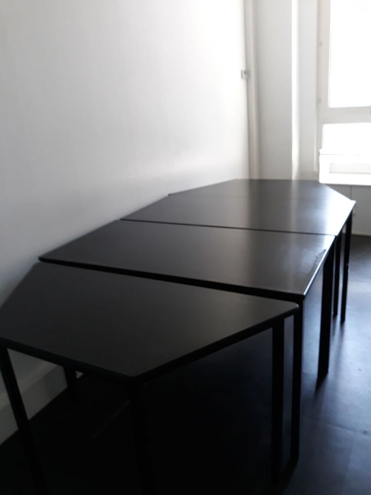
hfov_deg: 51.4
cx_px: 186
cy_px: 248
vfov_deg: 65.3
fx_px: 386
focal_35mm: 27
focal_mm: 3.71
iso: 200
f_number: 1.7
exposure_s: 1/33
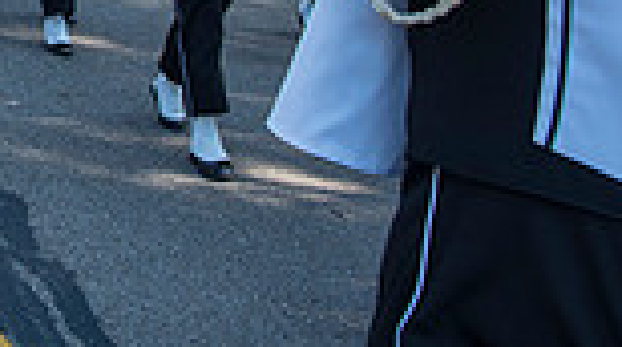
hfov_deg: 19.7
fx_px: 1564
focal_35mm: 95
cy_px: -272
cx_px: -291
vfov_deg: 11.7
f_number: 5.6
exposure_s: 1/500
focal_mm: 24
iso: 200
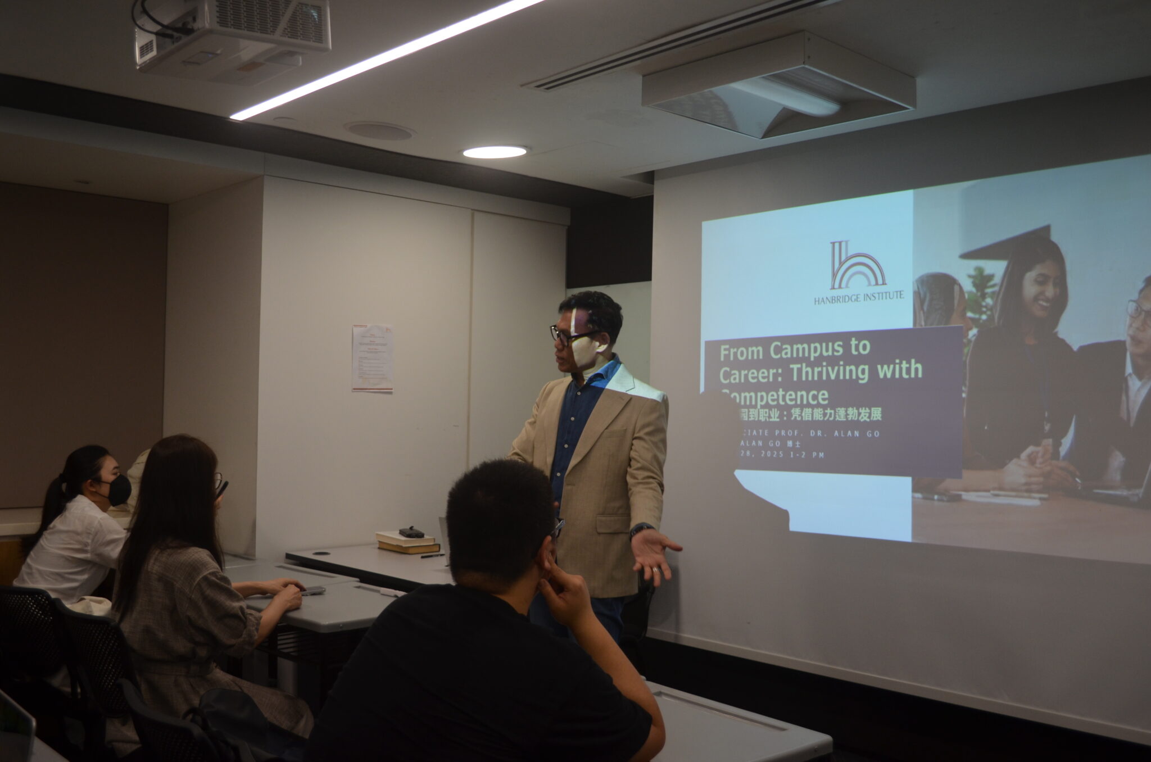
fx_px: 1053
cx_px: 576
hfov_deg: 57.3
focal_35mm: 33
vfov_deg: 39.8
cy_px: 381
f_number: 4
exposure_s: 1/125
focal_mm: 22
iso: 400
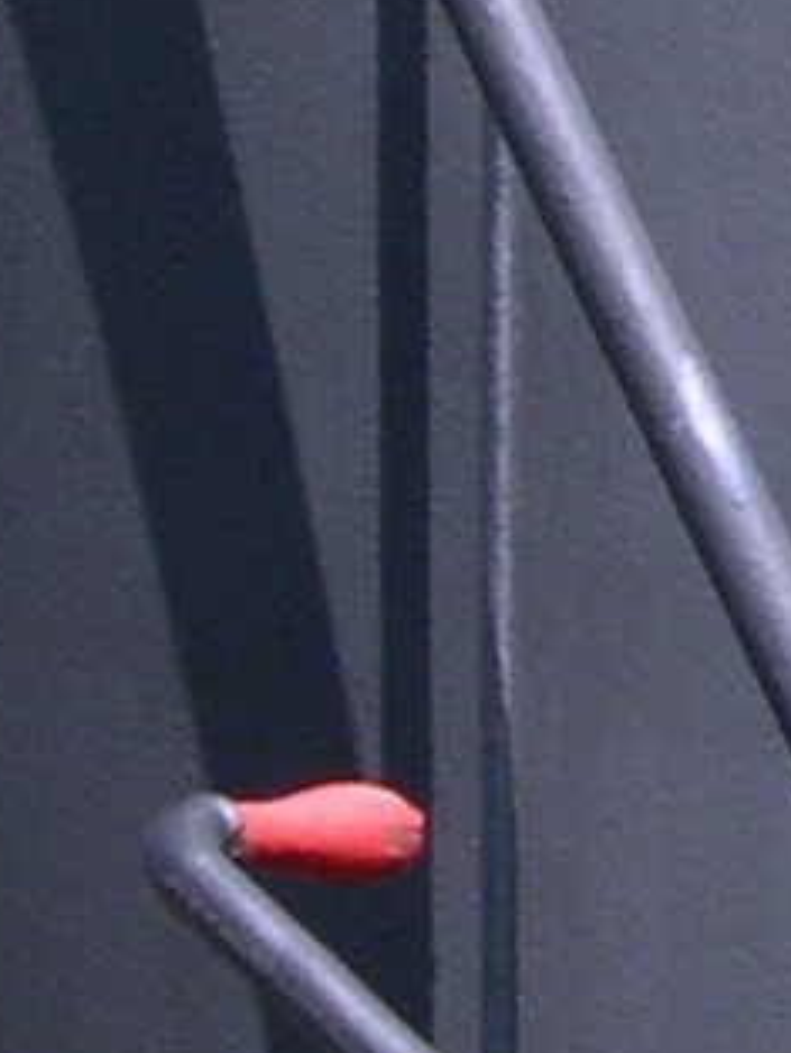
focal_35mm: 276
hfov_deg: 5.2
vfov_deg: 7.2
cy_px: 188
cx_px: 1956
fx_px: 8403
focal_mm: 8
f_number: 7.6
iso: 100
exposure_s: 1/106
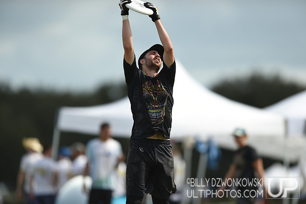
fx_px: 3398
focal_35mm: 400
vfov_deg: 3.4
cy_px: 102
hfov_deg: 5.2
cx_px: 153
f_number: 2.8
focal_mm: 400
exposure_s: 1/3200
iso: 160
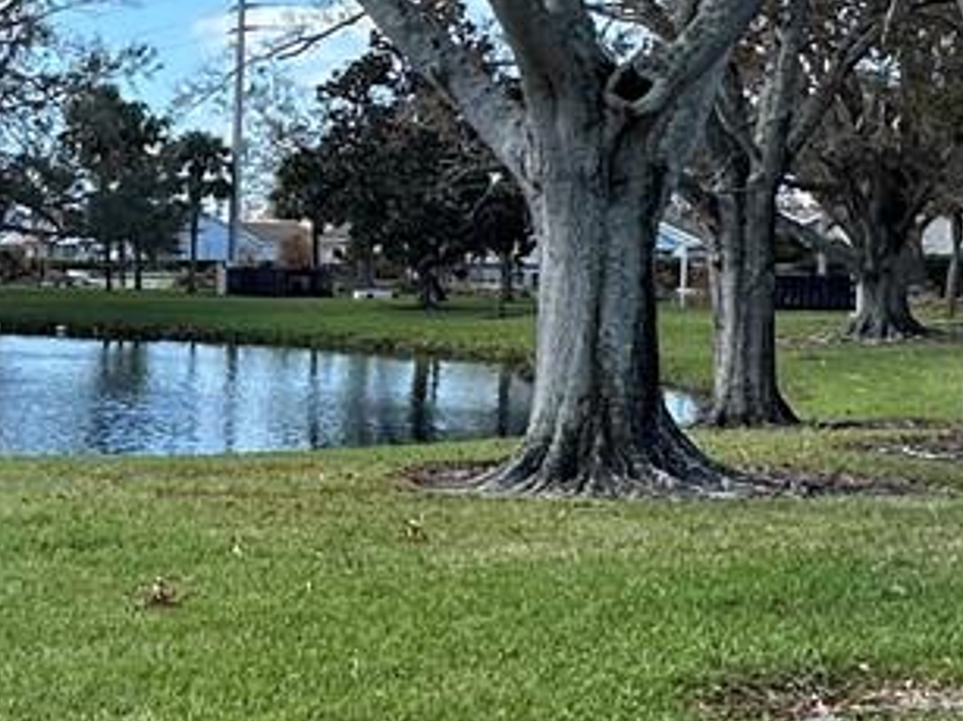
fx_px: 2030
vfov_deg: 20.1
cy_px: 323
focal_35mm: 73
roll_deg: -0.7
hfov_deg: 24.0
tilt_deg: -0.5
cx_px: -229
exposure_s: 1/1062
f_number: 2.2
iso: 40
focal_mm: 2.22
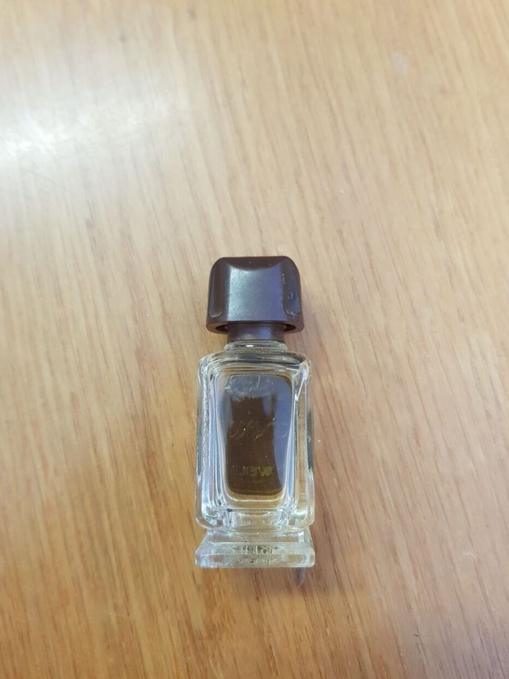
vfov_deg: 63.4
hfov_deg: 49.8
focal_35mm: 28
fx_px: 549
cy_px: 320
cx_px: 251
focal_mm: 4.2
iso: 250
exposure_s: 1/26
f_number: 1.7
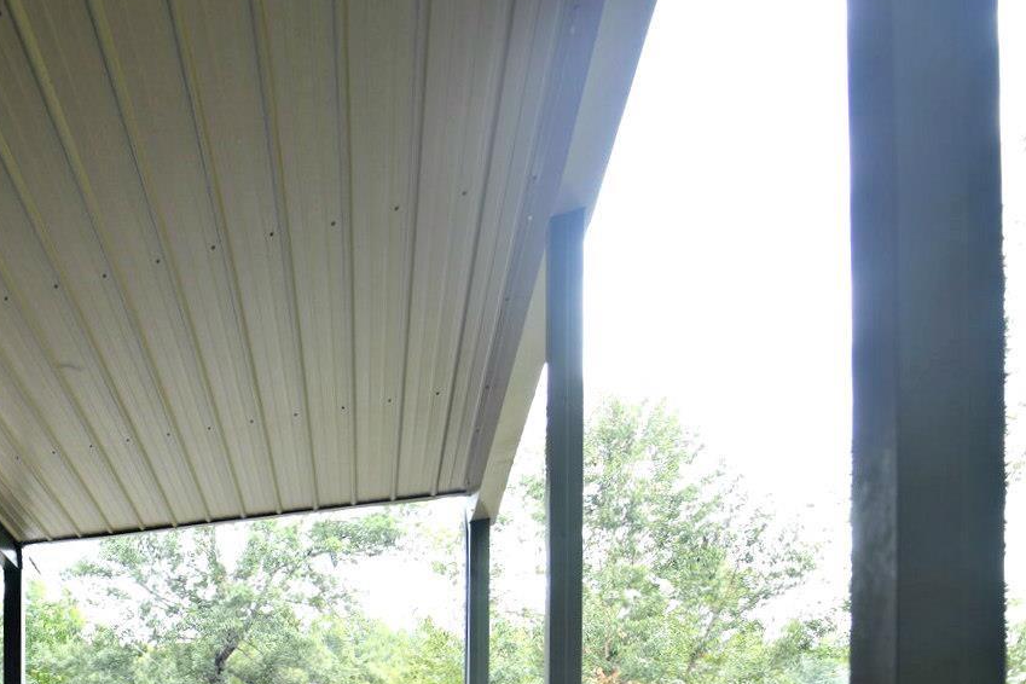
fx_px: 940
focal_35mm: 33
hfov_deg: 41.9
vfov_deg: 34.1
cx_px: -161
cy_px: 767
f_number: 3.5
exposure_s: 1/50
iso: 64
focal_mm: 14
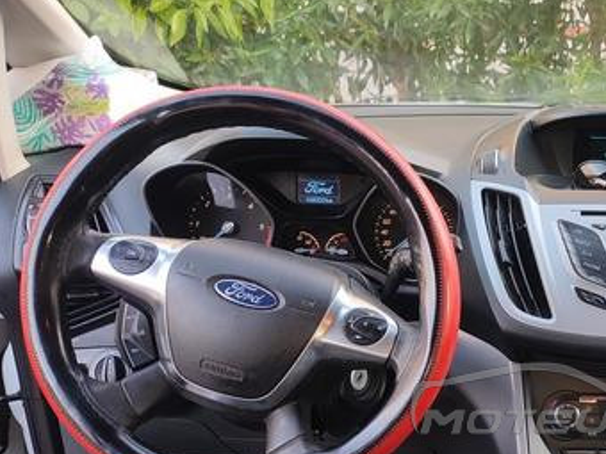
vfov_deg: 29.2
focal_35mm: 48
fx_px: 840
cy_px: 398
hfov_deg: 36.7
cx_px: 567
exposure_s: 1/33
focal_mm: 6.04
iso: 170
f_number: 1.9
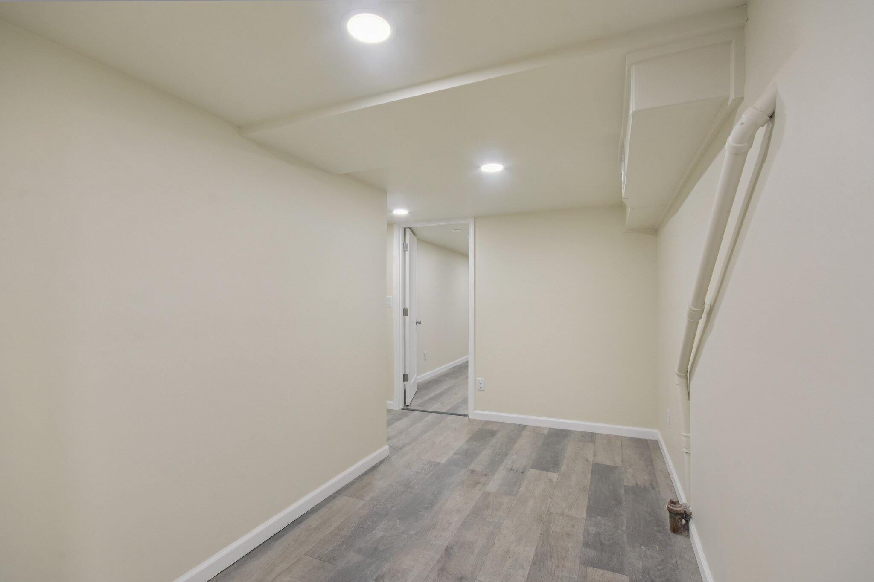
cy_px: 291
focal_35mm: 15
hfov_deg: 100.4
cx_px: 437
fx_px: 364
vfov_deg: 77.3
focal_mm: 10
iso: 500
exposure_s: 1/30
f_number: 8
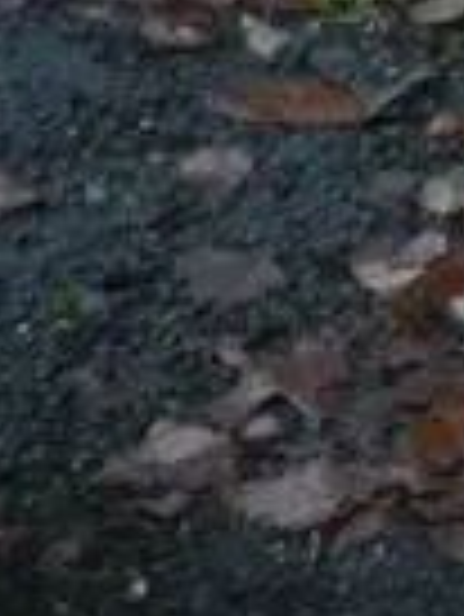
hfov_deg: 5.9
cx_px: 1619
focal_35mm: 224
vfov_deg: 8.8
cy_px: 423
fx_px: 3997
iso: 200
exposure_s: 1/100
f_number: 3.6
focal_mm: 15
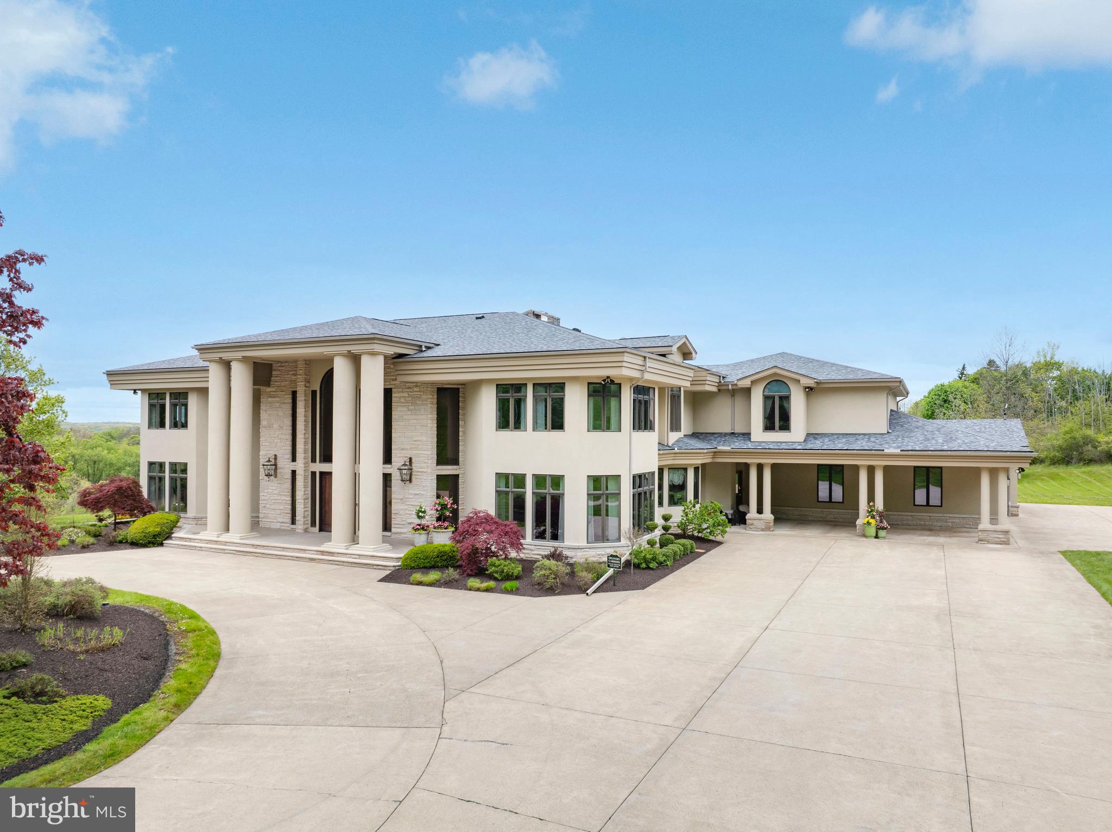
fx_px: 770
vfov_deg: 56.8
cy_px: 416
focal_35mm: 24
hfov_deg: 71.6
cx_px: 556
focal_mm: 12.29
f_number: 7.1
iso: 100
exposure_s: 1/120
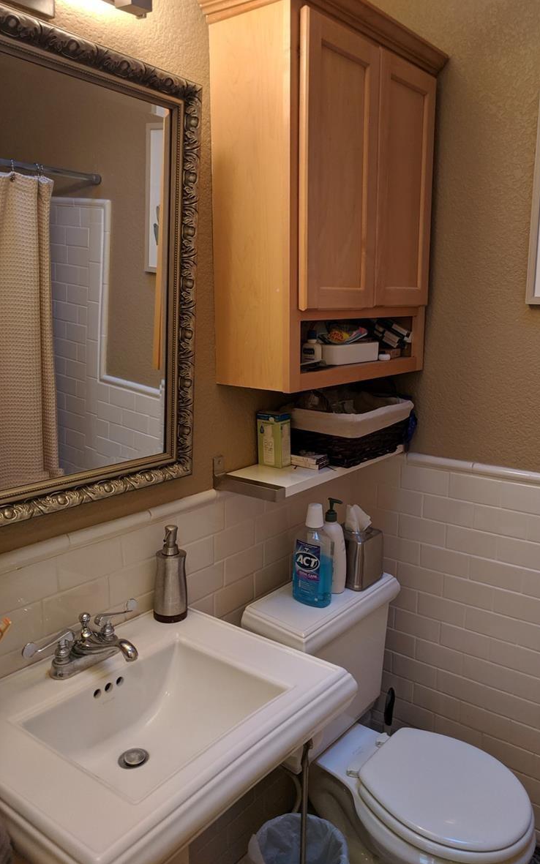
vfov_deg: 66.5
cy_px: 427
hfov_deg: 44.4
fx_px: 659
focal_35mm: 28
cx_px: 304
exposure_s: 1/60
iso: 340
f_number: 2
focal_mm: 4.67
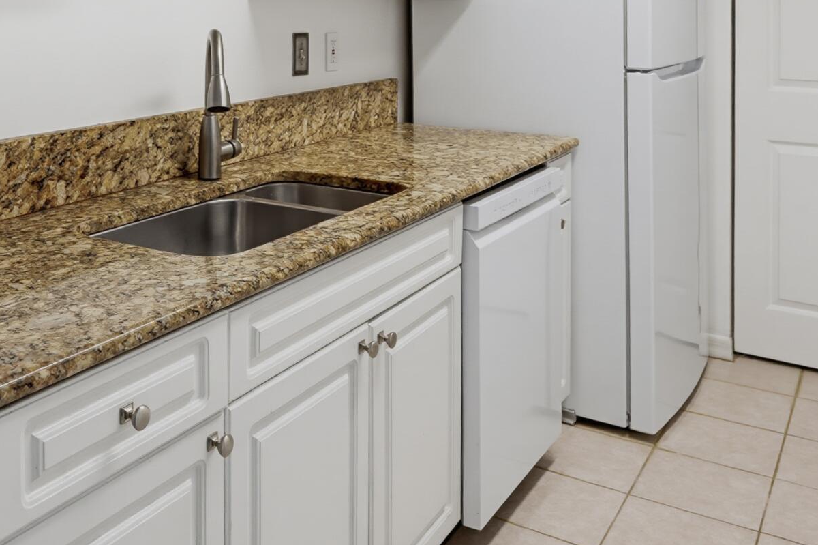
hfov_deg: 47.4
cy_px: -23
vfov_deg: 30.6
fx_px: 908
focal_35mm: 40
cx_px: 246
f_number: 4.5
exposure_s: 1/80
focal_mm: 16
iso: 800
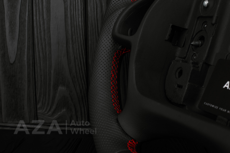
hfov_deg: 37.8
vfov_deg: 25.8
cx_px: 115
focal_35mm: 52
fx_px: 335
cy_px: 76
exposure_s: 1/125
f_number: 6.3
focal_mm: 35
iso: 500
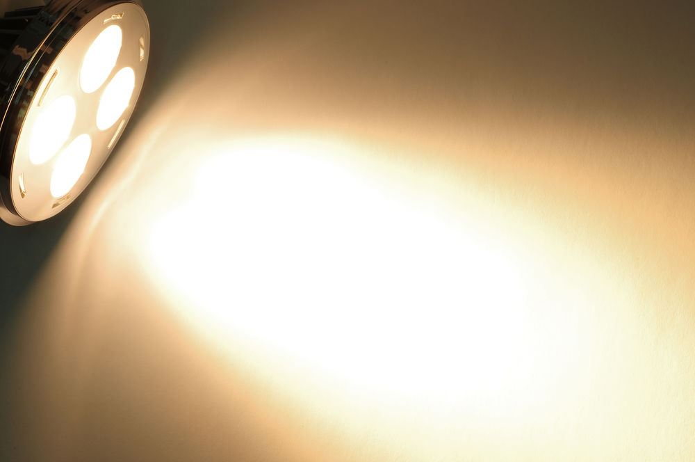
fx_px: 983
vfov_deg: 26.4
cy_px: 231
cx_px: 348
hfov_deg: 38.9
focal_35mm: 51
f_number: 32
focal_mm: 34
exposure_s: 1/1.3
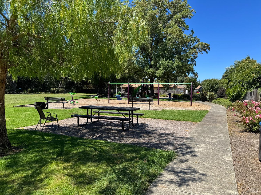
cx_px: 130
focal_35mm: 24
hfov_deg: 71.6
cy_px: 98
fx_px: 181
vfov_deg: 56.8
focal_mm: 6.76
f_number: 1.78
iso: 80
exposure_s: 1/2331
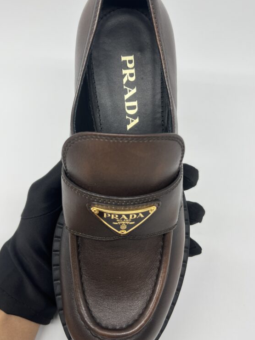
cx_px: 117
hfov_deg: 39.6
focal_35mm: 36
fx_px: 354
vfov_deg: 51.4
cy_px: 167
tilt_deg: -49.7
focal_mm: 5.7
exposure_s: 1/100
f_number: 1.5
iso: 50
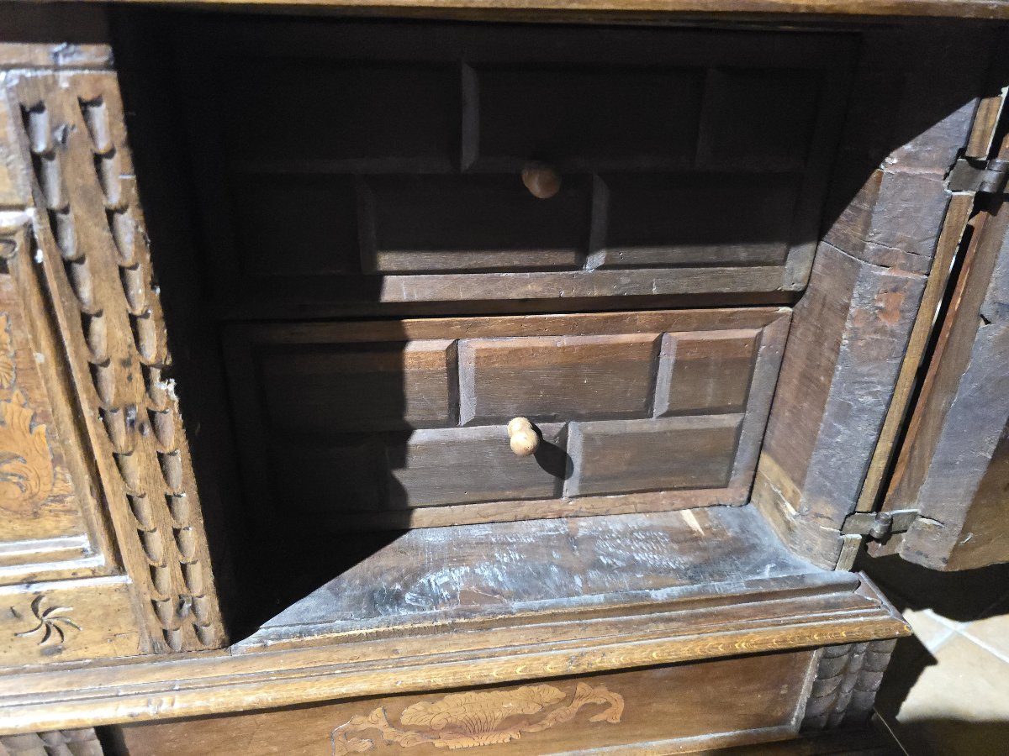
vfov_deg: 58.9
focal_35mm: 23
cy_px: 378
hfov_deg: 73.9
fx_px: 670
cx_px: 504
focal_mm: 6.3
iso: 2000
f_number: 1.7
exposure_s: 1/100
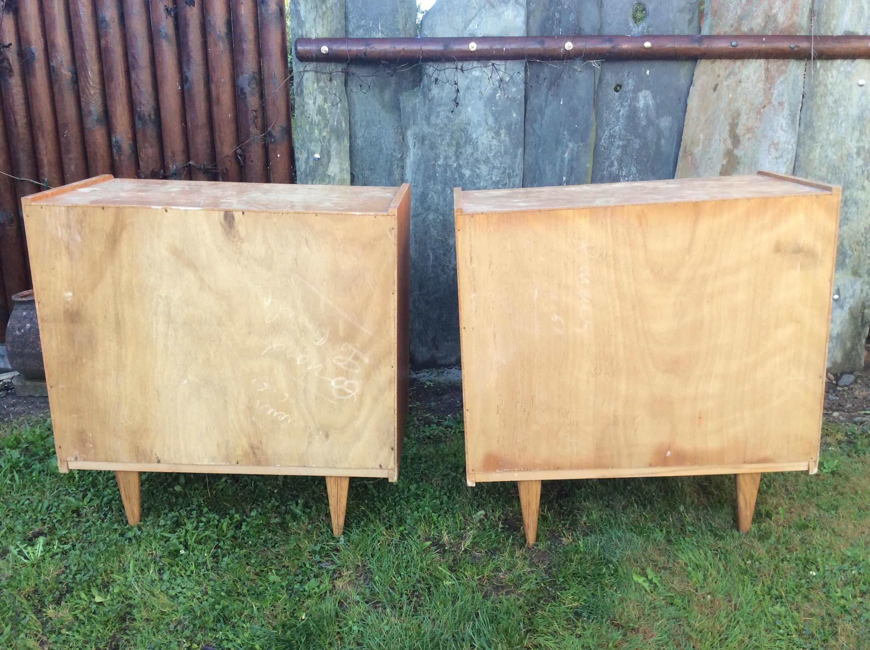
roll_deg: -0.3
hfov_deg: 56.9
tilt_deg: -17.4
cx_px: 435
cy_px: 325
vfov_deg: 44.1
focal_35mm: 32
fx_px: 803
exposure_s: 1/100
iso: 50
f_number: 2.4
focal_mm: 3.3
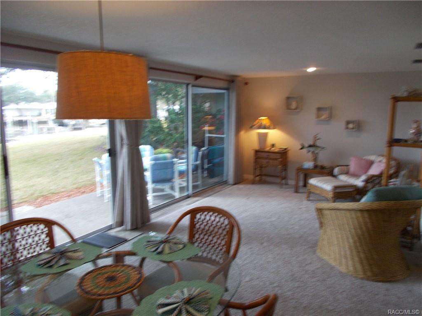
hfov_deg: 67.3
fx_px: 317
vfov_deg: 53.1
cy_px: 158
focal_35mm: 26
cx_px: 211
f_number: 3.2
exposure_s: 1/25
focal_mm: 4.6
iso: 140
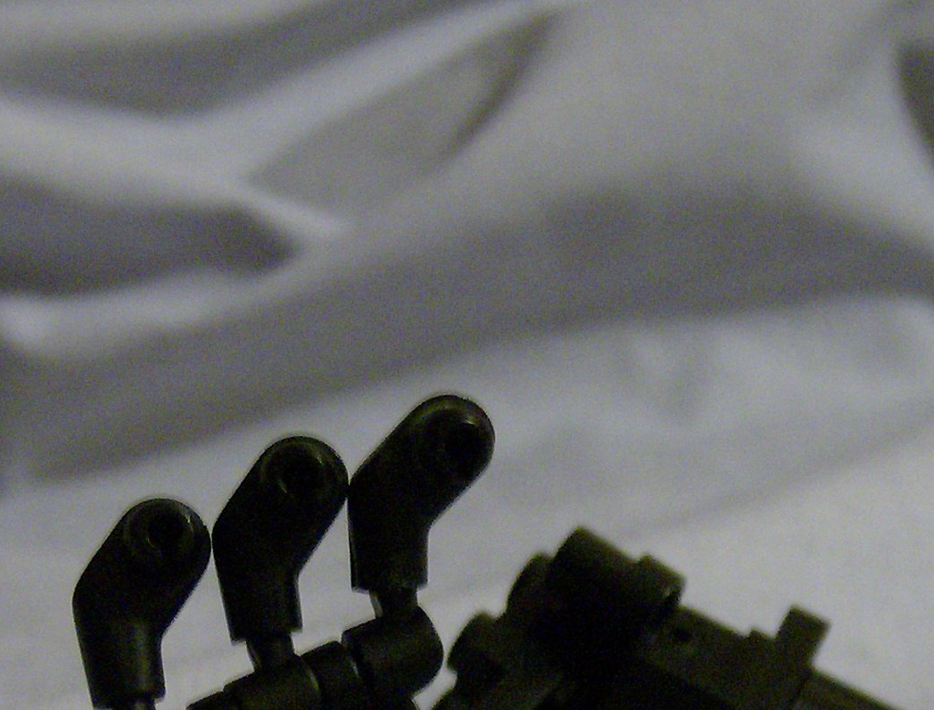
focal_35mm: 123
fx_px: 3335
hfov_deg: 15.9
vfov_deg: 12.0
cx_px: 359
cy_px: 752
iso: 200
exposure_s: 1/11.1
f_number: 3.1
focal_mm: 7.7
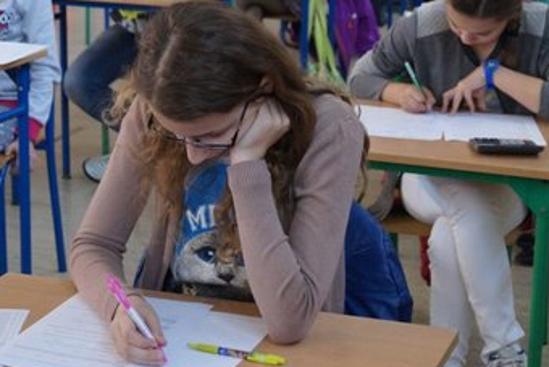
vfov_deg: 15.8
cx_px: 249
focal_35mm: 86
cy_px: 53
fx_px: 1312
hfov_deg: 23.6
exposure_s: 1/160
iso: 1600
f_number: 4.5
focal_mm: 30
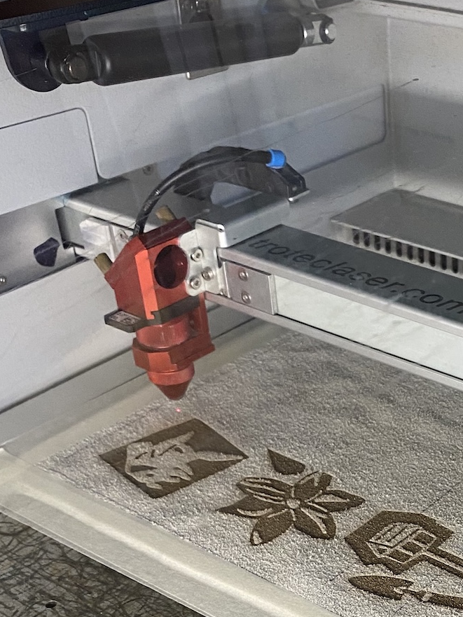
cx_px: 473
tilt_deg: -37.1
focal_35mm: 59
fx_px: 1052
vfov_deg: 31.4
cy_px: 534
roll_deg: +0.1
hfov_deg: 23.7
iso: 125
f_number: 1.8
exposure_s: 1/75
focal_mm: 4.25
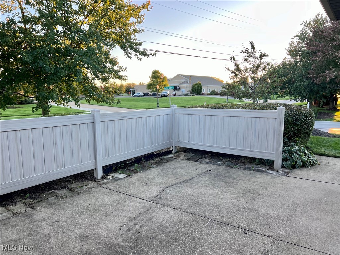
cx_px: 170
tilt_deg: -8.1
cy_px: 128
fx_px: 255
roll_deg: +0.3
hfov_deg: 67.3
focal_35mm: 26
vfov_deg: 53.1
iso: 40
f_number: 1.5
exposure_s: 1/180
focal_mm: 5.7
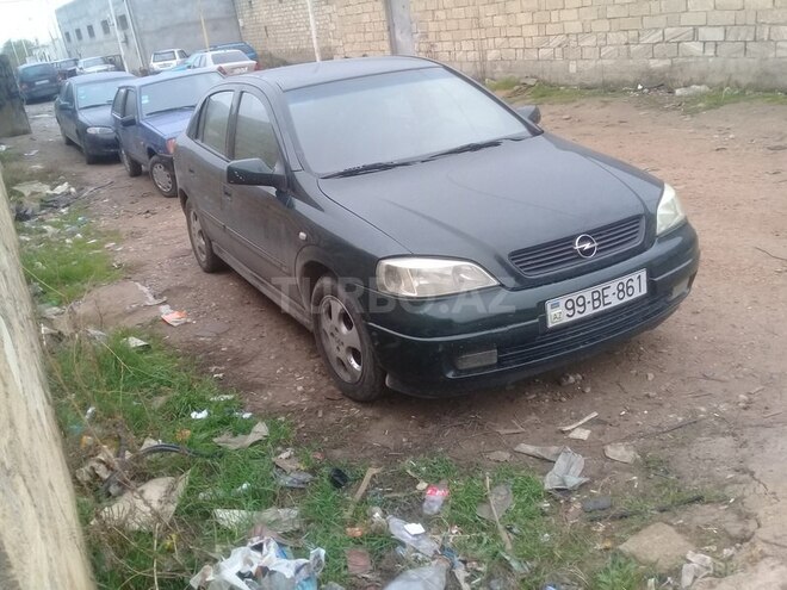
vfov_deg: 45.4
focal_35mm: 31
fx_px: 705
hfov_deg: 58.4
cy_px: 295
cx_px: 394
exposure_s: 1/60
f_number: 2.2
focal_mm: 3.3
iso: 50
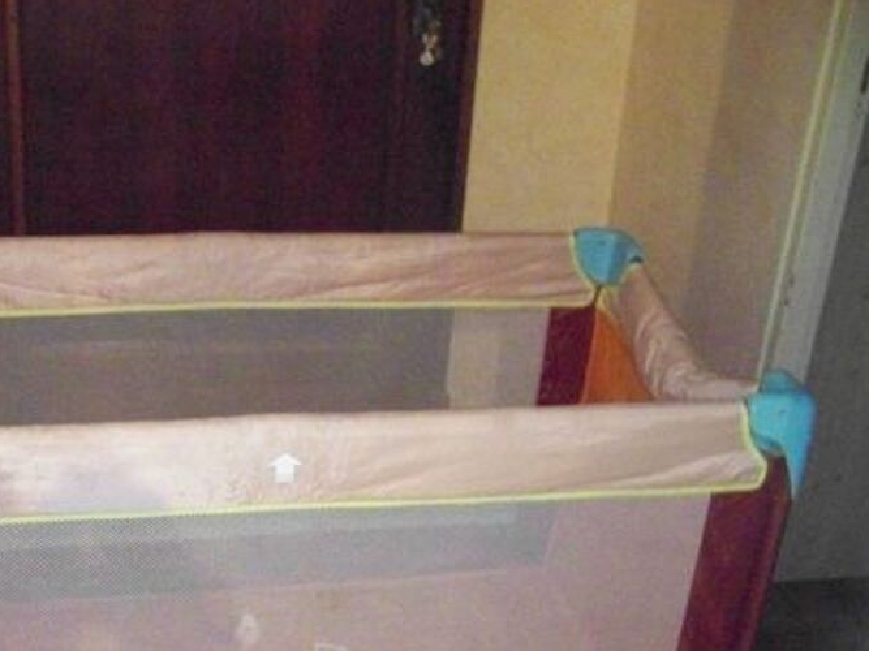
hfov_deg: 34.8
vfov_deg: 26.7
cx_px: 220
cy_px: 484
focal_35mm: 54
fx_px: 1355
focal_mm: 5.85
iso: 1600
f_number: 2.8
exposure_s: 1/30
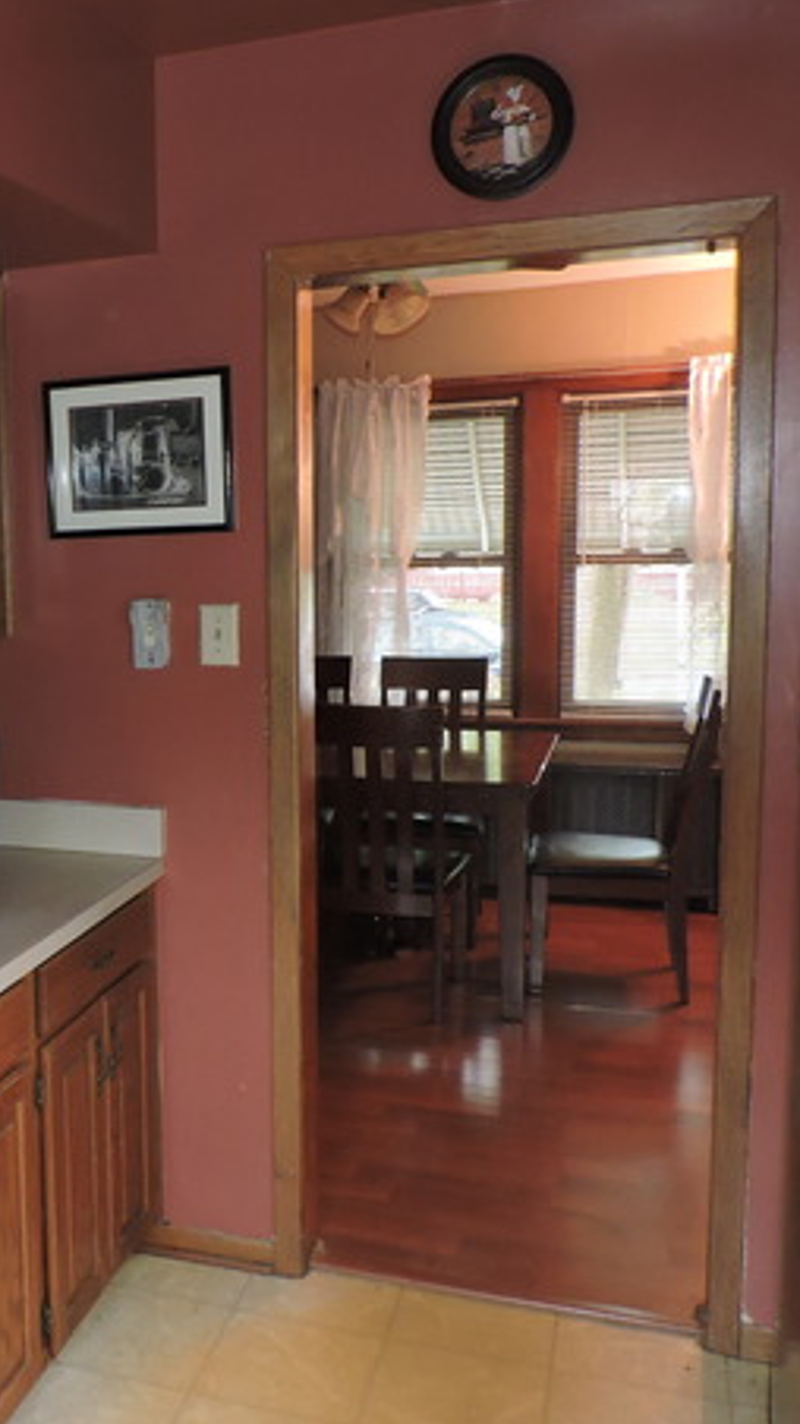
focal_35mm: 37
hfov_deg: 30.0
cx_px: 22
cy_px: 725
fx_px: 1396
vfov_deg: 54.0
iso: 560
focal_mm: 4.3
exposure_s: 1/25
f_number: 3
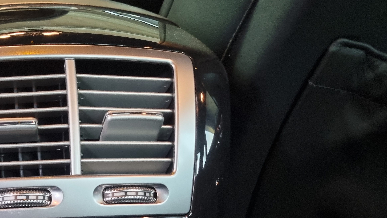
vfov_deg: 23.3
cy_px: 226
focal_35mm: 49
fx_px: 503
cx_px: 53
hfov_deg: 39.6
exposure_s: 1/24
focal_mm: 5.4
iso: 800
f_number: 1.8
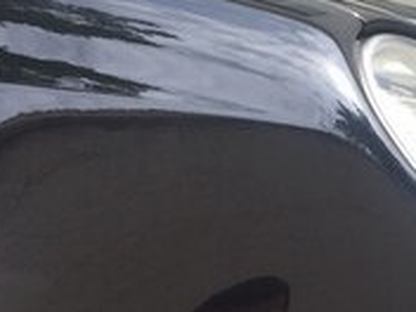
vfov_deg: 12.9
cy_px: 455
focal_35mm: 109
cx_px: 274
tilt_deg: -16.4
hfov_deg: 18.0
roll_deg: -2.1
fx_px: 1310
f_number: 2.2
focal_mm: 4.15
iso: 32
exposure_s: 1/507
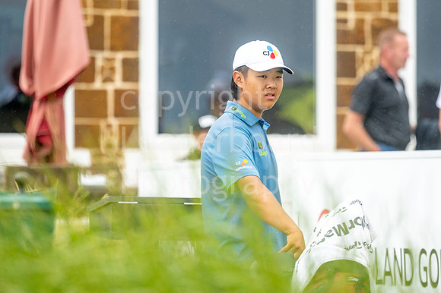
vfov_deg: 3.1
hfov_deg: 4.6
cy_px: 146
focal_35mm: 450
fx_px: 5509
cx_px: 220
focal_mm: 300
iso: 200
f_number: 4.5
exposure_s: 1/640
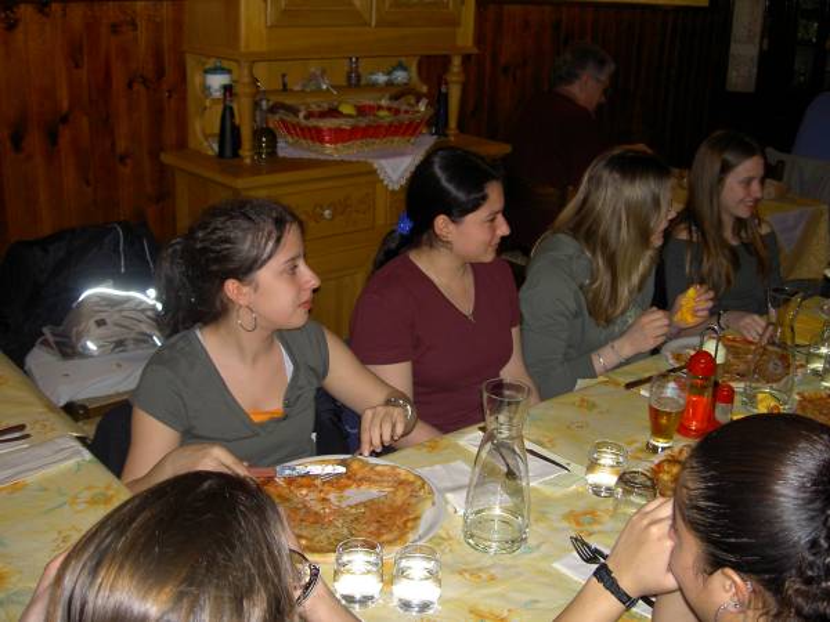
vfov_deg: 36.8
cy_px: 311
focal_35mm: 39
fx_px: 935
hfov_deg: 47.9
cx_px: 415
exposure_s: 1/60
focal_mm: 8
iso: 100
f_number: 2.8
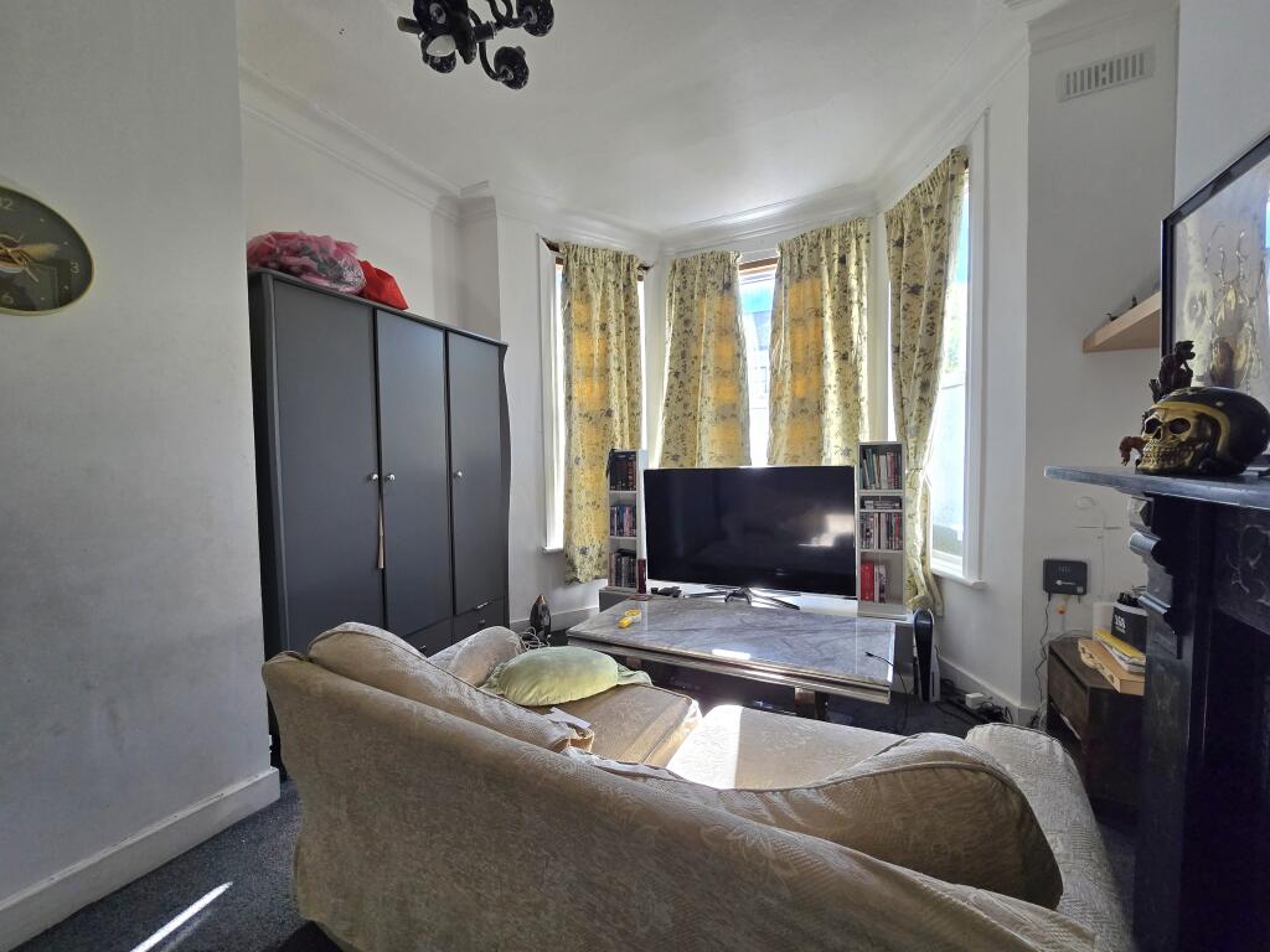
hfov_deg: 106.2
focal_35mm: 13
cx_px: 635
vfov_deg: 89.9
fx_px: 477
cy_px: 476
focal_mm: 2.2
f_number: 2.2
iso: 200
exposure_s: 1/370
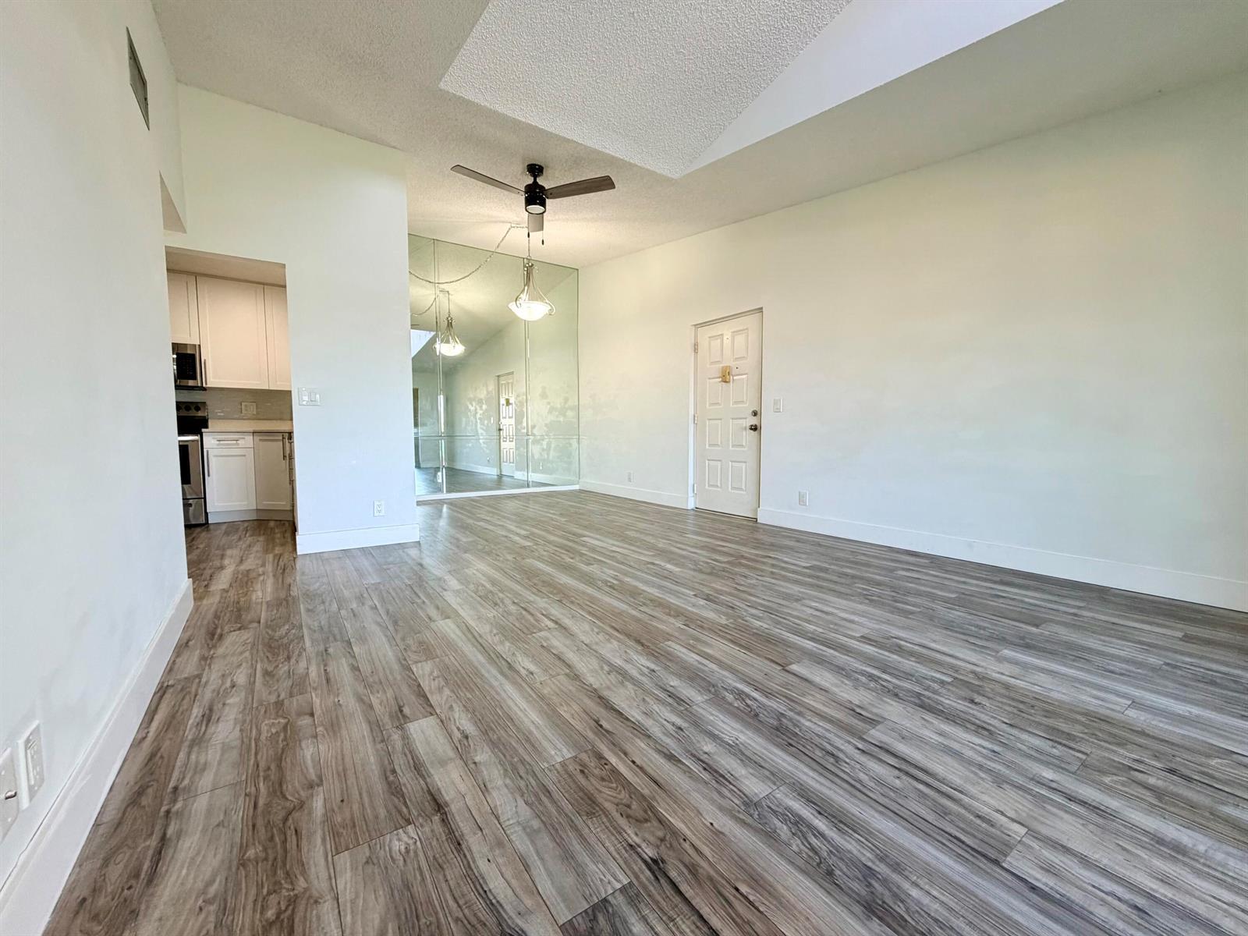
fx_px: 505
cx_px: 624
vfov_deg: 85.7
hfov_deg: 102.1
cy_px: 468
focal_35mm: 14
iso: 200
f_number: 2.2
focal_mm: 2.22
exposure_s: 1/120
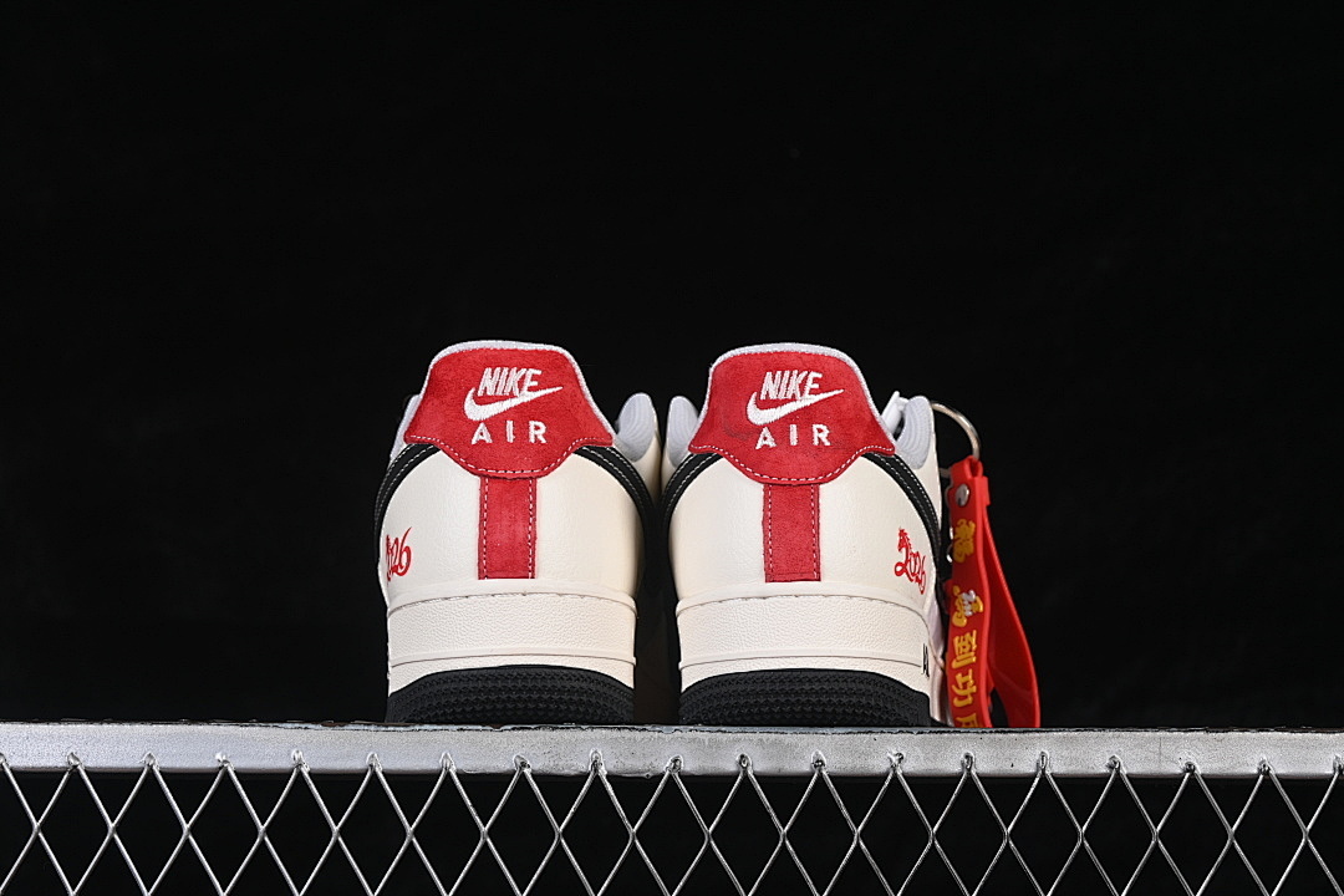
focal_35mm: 75
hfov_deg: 27.0
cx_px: 672
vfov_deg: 18.2
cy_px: 448
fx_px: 2800
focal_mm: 50
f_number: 8
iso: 160
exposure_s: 1/80
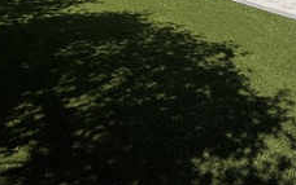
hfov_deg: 49.4
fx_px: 315
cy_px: -89
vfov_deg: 25.3
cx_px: 200
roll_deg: -0.9
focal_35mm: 39
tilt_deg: -0.8
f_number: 2.2
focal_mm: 2.22
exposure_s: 1/770
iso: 20
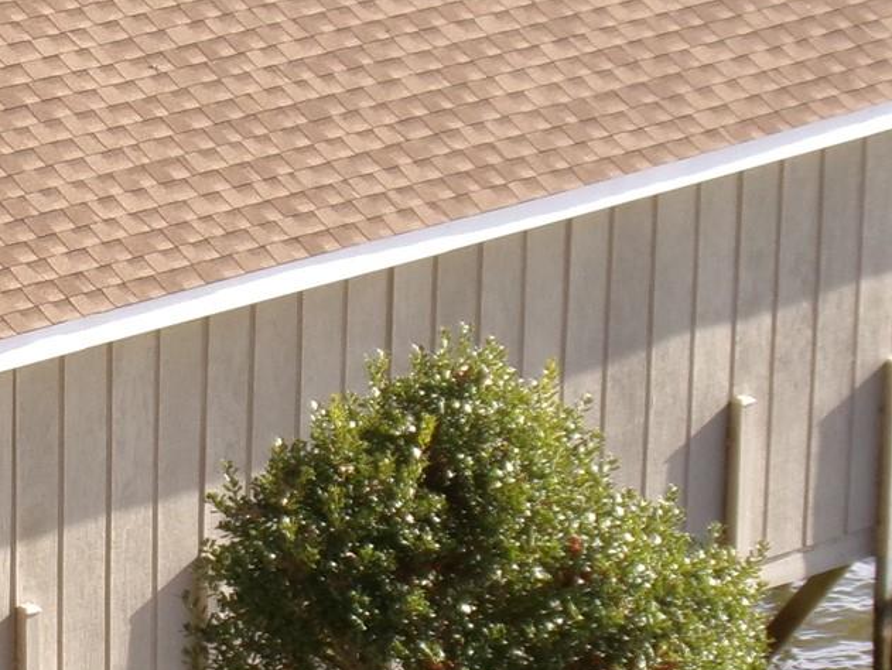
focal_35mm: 266
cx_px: -79
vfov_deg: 5.6
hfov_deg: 7.4
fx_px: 6858
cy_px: 393
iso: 100
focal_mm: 14.7
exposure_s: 1/200
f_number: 5
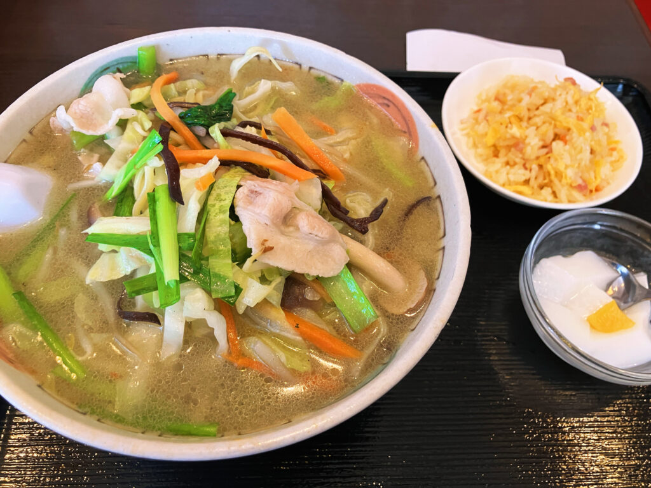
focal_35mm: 28
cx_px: 326
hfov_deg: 63.4
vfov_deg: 49.7
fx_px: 527
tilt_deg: -58.0
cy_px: 244
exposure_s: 1/50
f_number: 1.8
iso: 160
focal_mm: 3.99
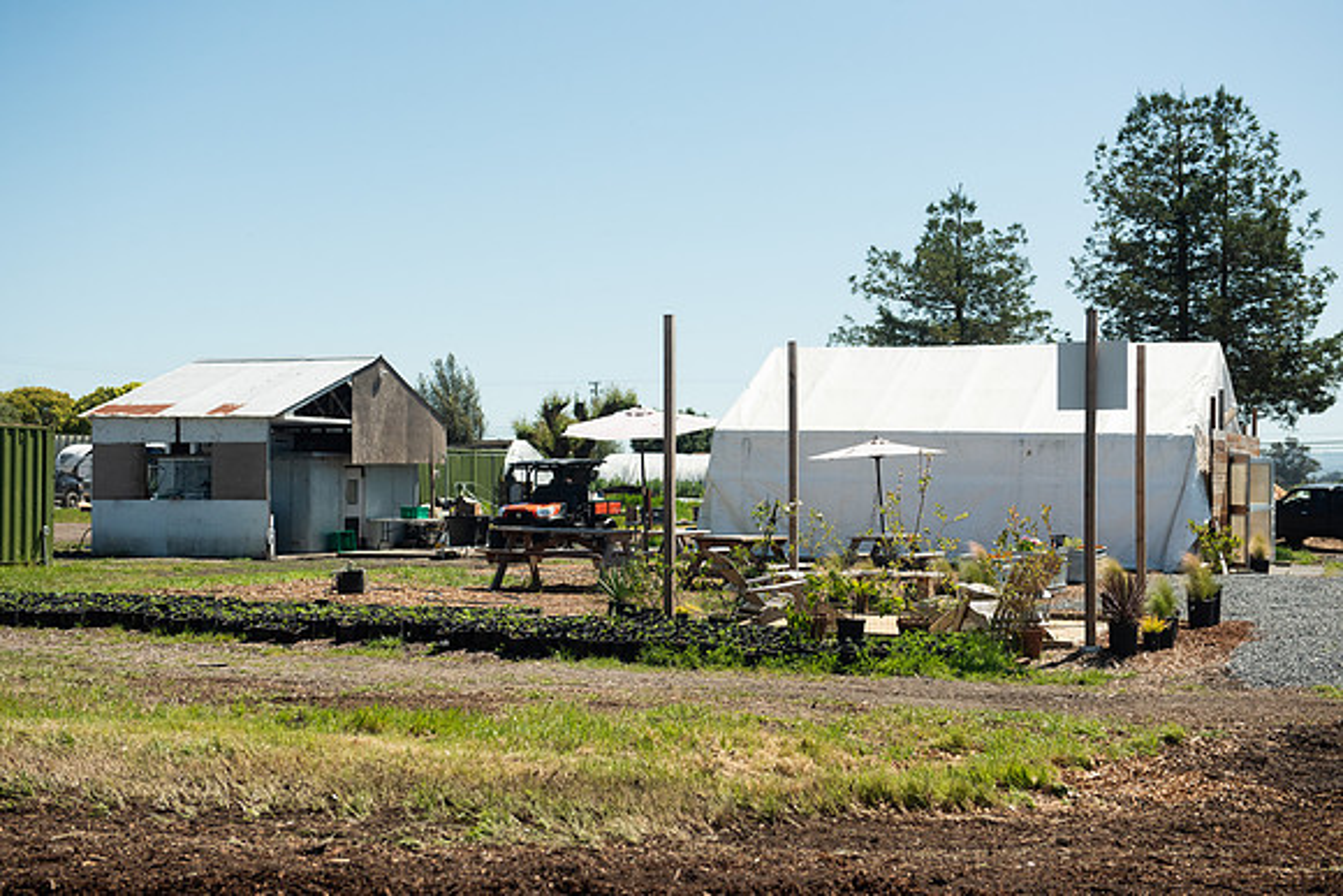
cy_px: 448
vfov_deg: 24.6
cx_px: 672
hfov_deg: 36.2
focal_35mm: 55
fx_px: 2052
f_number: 4.5
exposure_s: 1/6400
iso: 500
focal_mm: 55
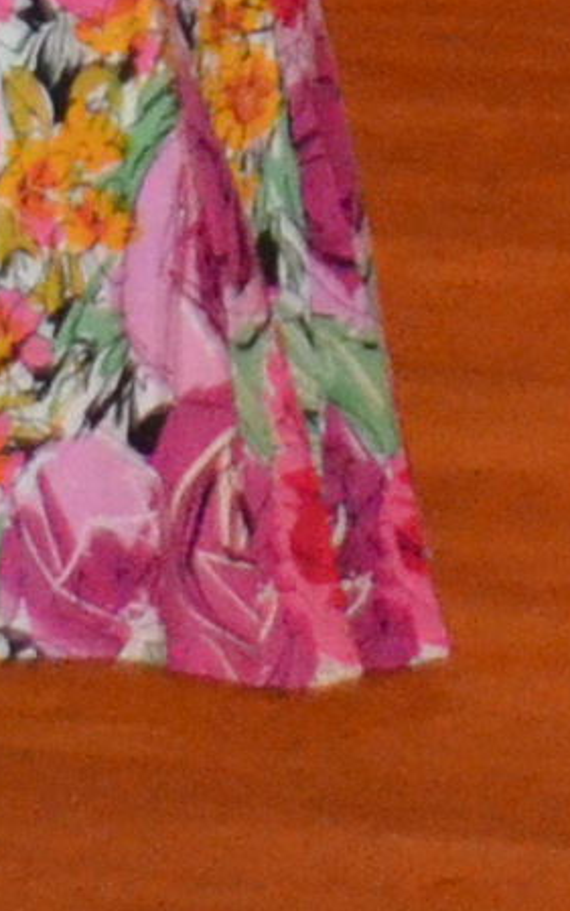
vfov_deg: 4.3
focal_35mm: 486
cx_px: -93
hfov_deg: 2.7
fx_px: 12058
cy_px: -1130
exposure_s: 1/60
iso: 3200
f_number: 4.5
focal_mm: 29
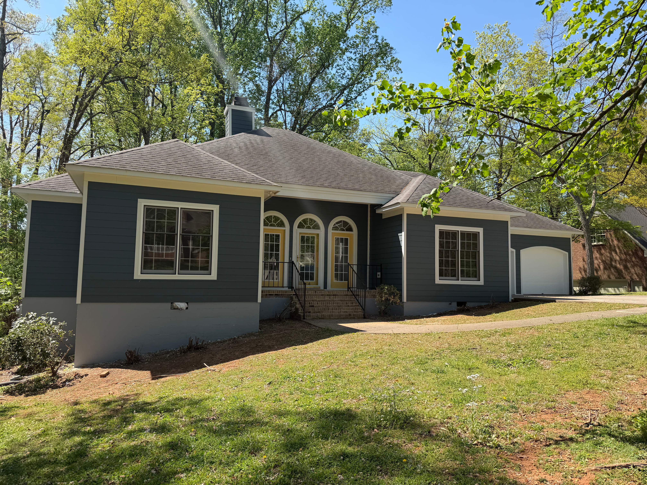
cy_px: 242
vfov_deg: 56.8
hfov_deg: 71.6
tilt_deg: +4.3
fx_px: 449
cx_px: 324
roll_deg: -1.5
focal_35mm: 24
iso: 80
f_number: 1.78
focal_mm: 6.76
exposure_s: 1/1585
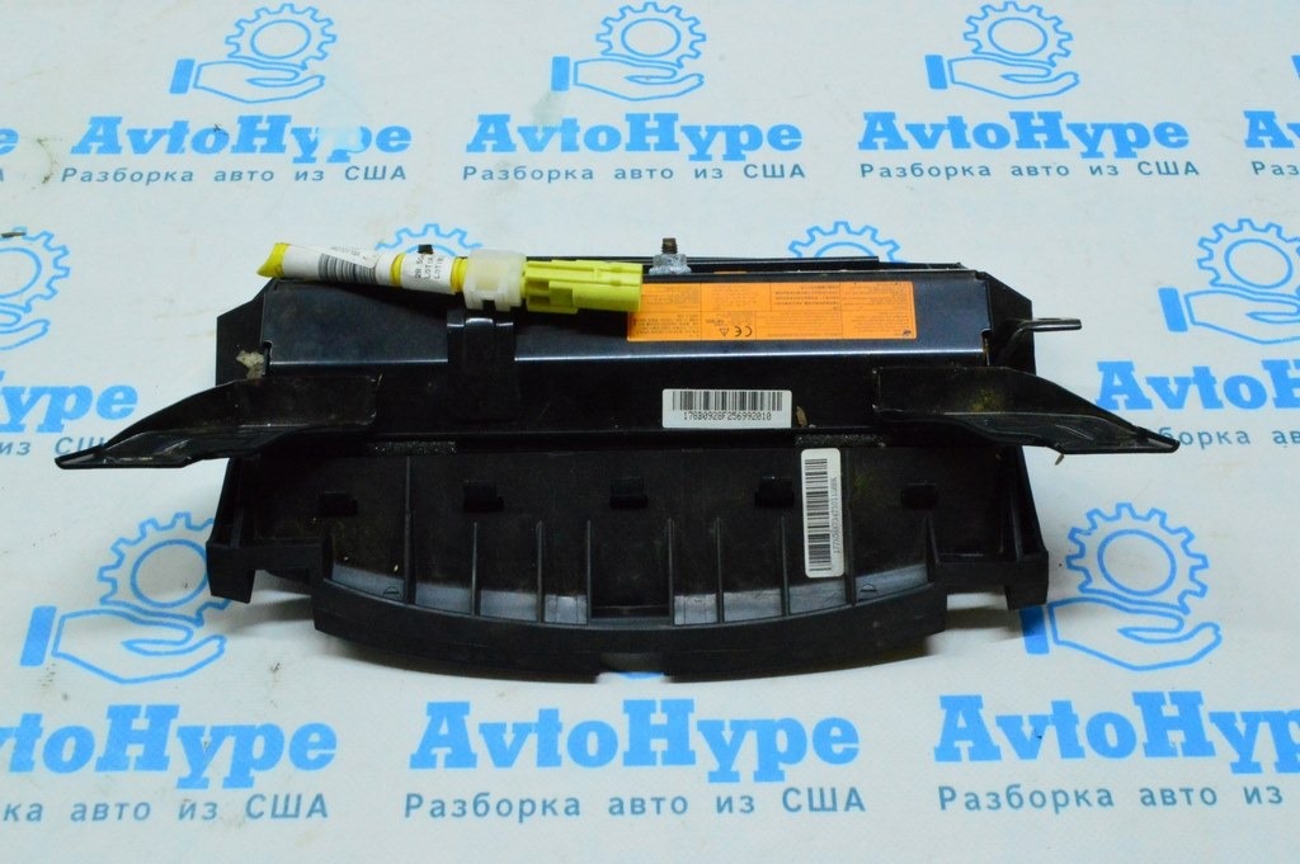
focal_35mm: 42
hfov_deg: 46.4
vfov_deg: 31.8
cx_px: 650
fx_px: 1515
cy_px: 432
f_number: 29
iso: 6400
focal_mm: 28
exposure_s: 1/30
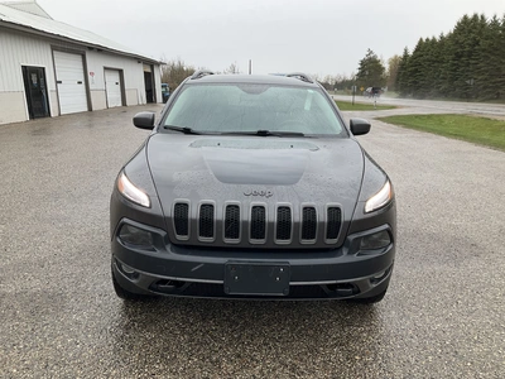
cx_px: 252
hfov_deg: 61.7
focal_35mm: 29
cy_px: 190
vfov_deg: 48.2
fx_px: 423
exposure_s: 1/177
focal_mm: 3
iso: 20
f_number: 1.8
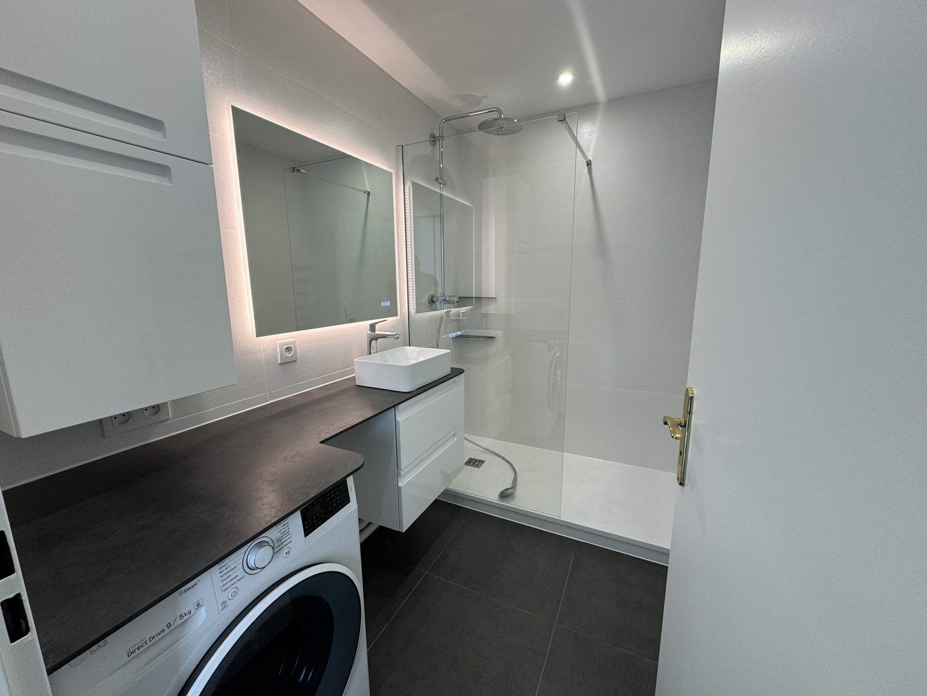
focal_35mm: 14
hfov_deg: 102.1
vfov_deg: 85.7
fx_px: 375
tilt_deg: -10.7
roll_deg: +0.3
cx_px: 464
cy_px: 348
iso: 80
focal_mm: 2.22
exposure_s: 1/100
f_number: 2.2
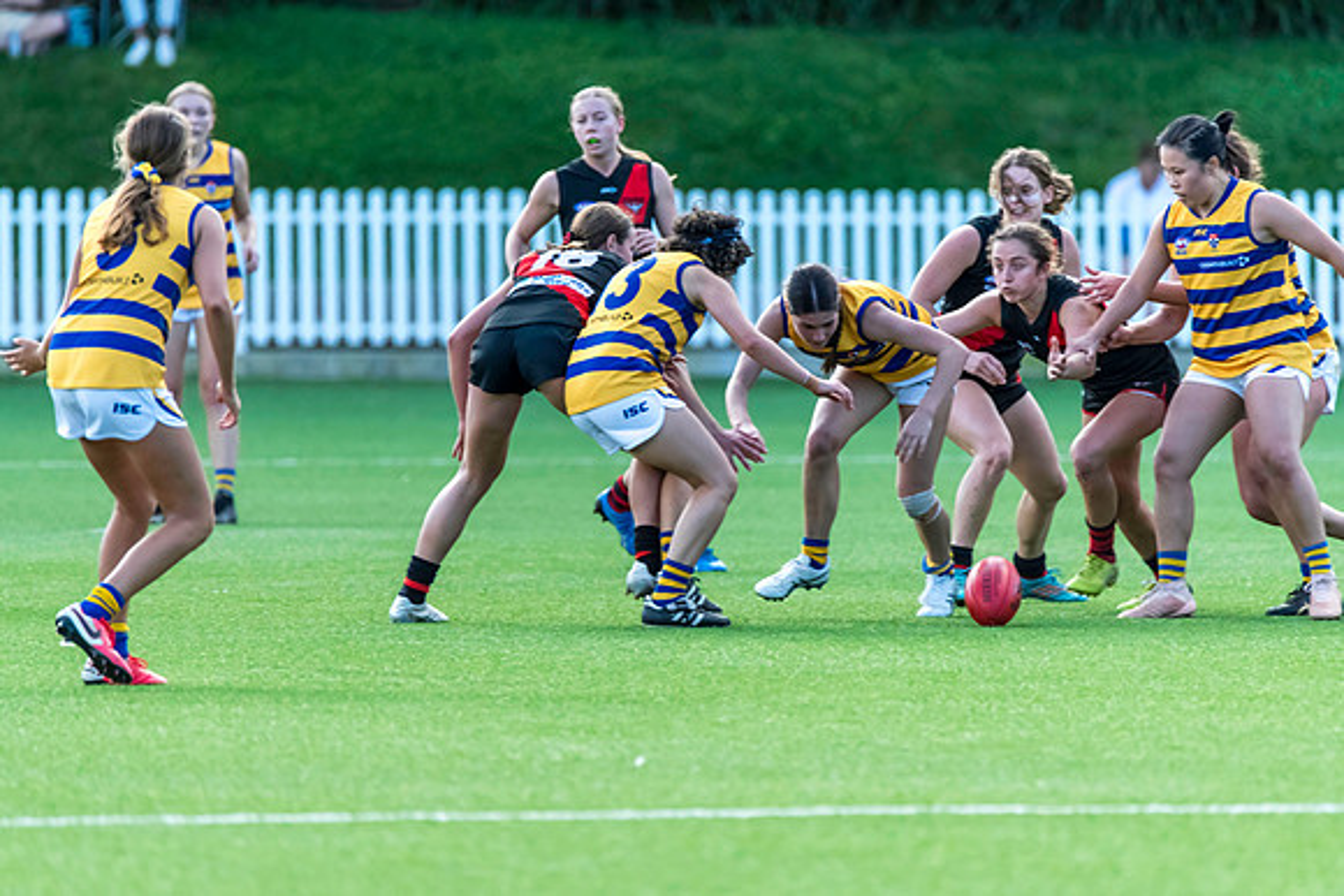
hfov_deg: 3.3
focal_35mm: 619
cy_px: 448
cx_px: 672
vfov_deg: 2.2
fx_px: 23096
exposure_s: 1/1600
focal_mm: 600
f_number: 6.3
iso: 3200
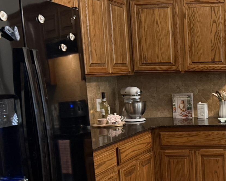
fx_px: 388
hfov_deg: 28.7
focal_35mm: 58
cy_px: 108
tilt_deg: -4.6
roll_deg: +1.9
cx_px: 262
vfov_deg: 26.2
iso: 320
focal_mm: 6.76
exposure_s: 1/60
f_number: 1.78
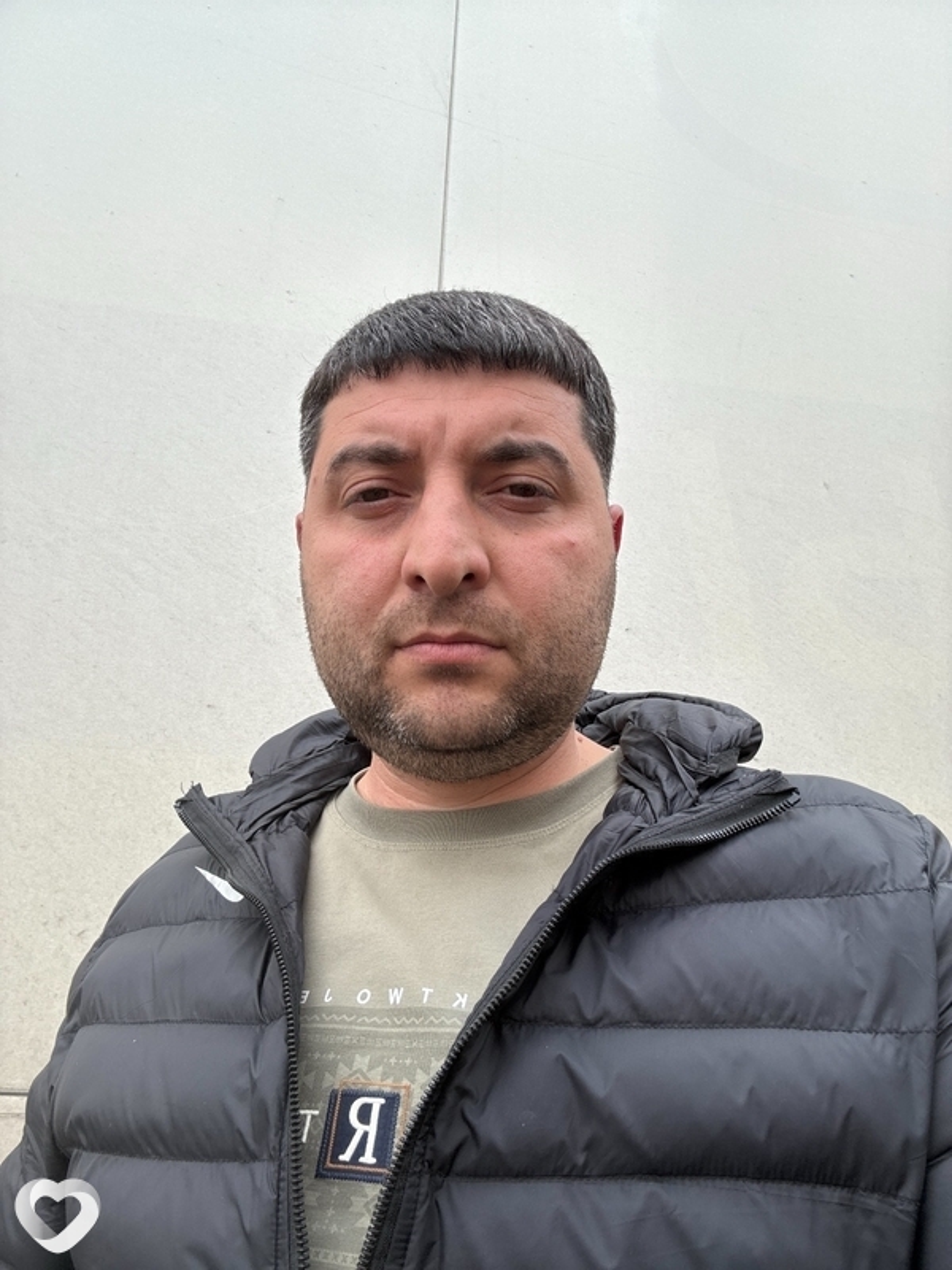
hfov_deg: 58.9
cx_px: 476
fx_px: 843
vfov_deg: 73.9
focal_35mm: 23
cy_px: 635
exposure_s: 1/300
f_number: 1.9
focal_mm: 2.69
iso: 25
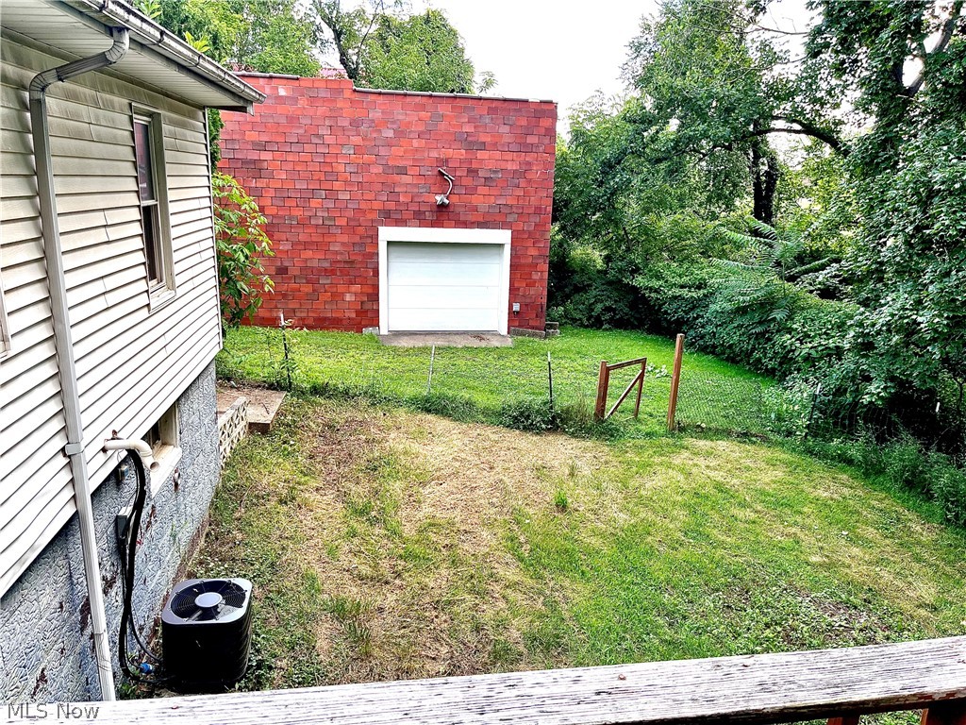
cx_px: 483
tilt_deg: -14.7
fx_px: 726
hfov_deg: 67.3
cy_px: 362
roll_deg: -1.7
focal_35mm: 26
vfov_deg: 53.1
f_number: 1.6
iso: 40
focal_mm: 5.1
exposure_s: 1/234
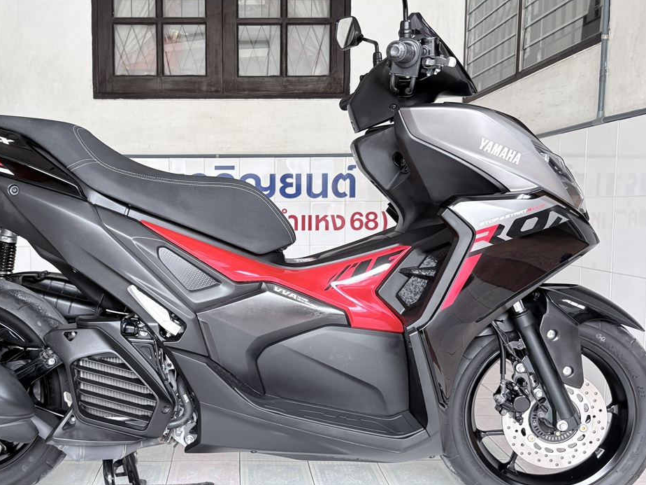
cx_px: 231
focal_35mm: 36
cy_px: 262
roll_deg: +0.8
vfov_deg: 39.6
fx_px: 672
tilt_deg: -4.5
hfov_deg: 50.7
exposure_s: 1/77
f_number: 1.6
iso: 125
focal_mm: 5.96
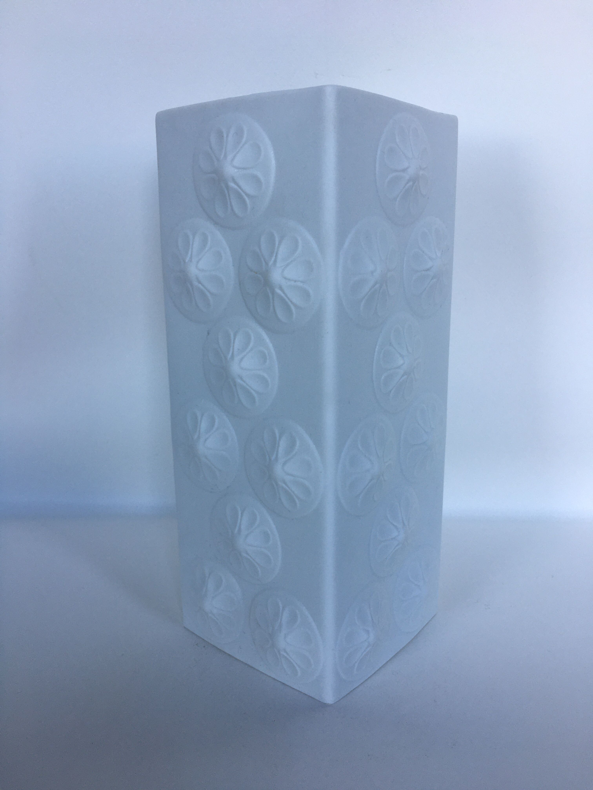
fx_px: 662
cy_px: 395
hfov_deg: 48.2
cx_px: 296
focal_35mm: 29
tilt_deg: -12.9
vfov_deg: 61.7
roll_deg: +1.4
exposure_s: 1/50
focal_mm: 4.15
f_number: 2.2
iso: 25
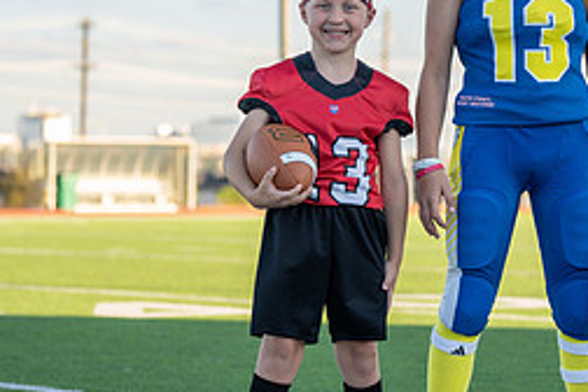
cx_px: 490
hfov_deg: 12.7
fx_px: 2629
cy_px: 150
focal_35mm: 161
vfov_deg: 8.5
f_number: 2.8
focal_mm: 70
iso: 100
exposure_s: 1/400
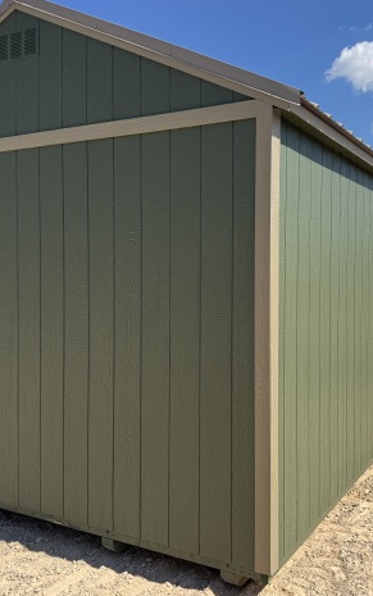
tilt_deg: -2.3
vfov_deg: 55.3
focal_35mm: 35
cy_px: 291
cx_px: 219
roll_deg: -0.2
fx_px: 569
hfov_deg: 36.2
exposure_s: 1/5348
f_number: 1.78
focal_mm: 6.76
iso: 80
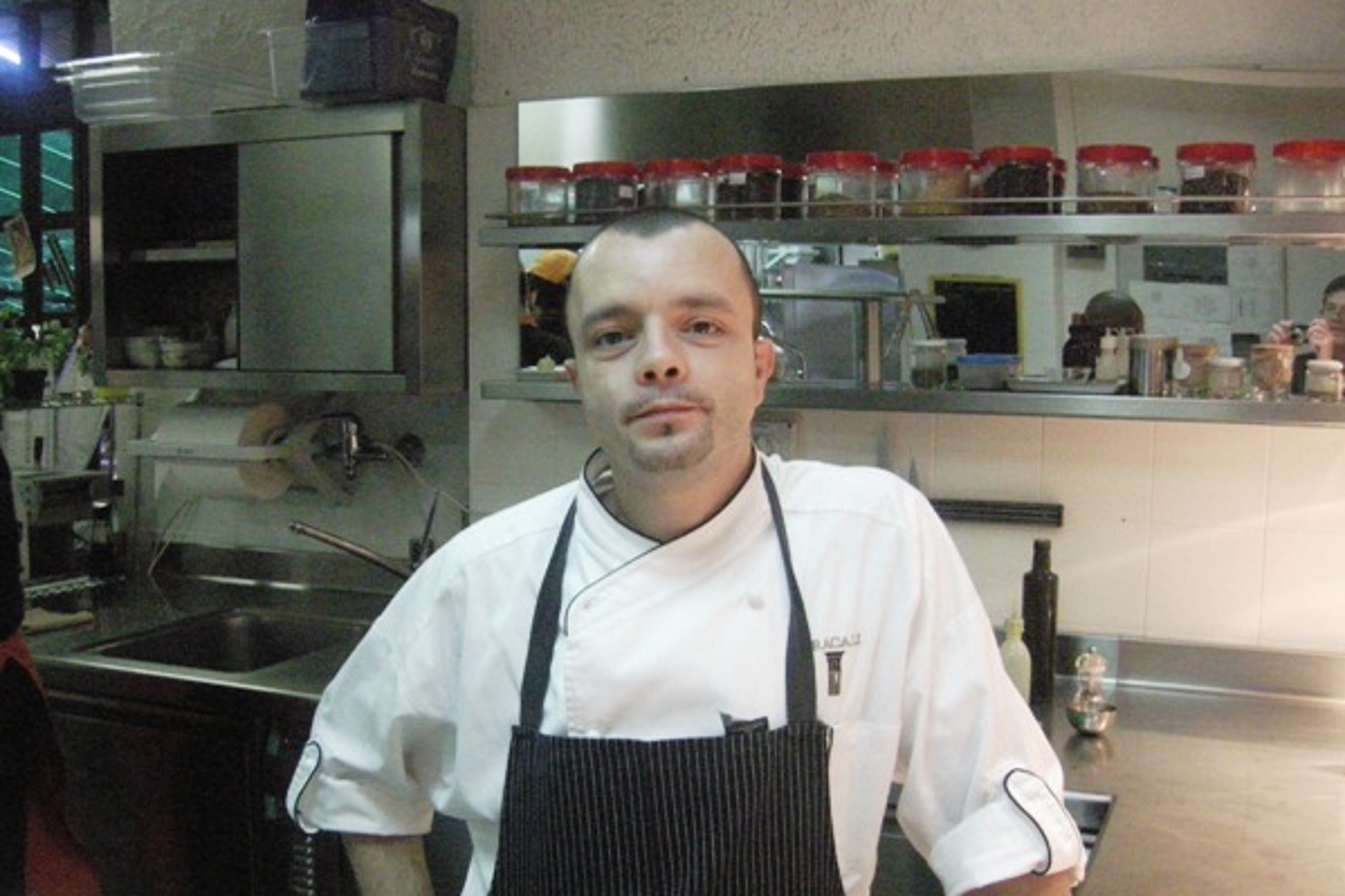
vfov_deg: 33.3
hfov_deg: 48.4
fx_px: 1494
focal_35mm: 40
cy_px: 519
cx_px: 629
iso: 1338
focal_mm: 7.5
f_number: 2.7
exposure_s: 1/142
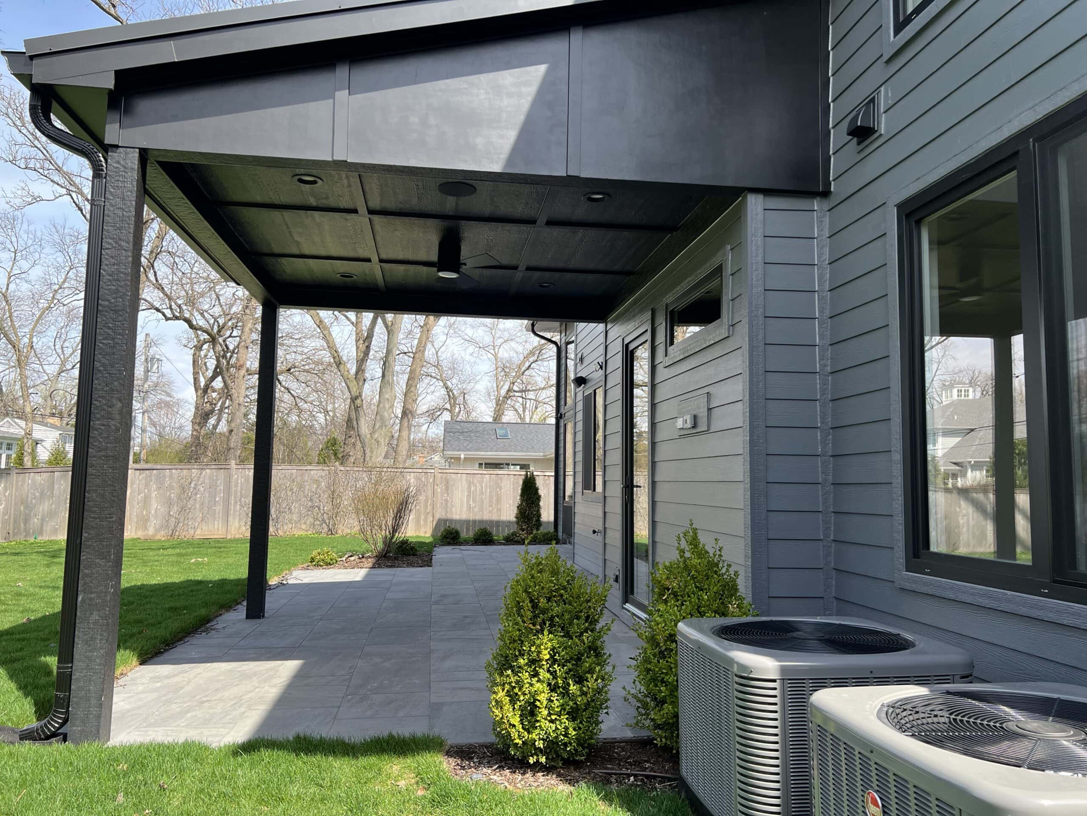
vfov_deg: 53.1
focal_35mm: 26
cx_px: 544
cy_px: 408
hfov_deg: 67.3
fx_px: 816
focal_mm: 5.7
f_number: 1.5
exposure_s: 1/1171
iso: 50
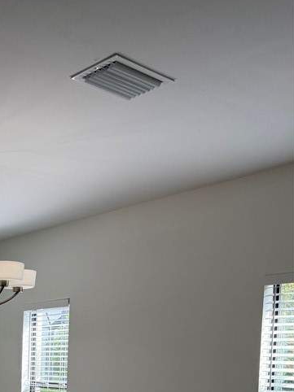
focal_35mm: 51
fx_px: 578
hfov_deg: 26.6
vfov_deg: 33.6
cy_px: 409
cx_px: -15
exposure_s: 1/335
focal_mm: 6.76
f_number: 1.78
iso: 100
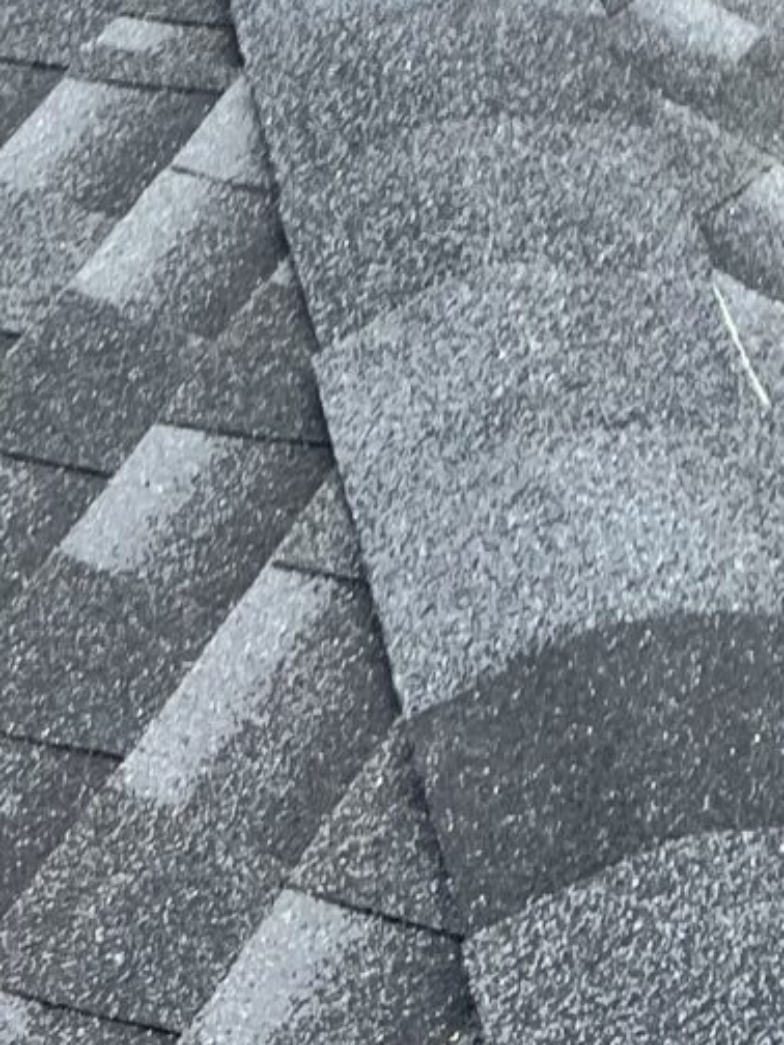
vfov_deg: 12.1
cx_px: 722
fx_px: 3986
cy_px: -1435
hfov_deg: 11.2
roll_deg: +0.8
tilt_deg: -30.7
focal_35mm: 132
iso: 50
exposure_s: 1/1531
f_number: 1.5
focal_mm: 5.7
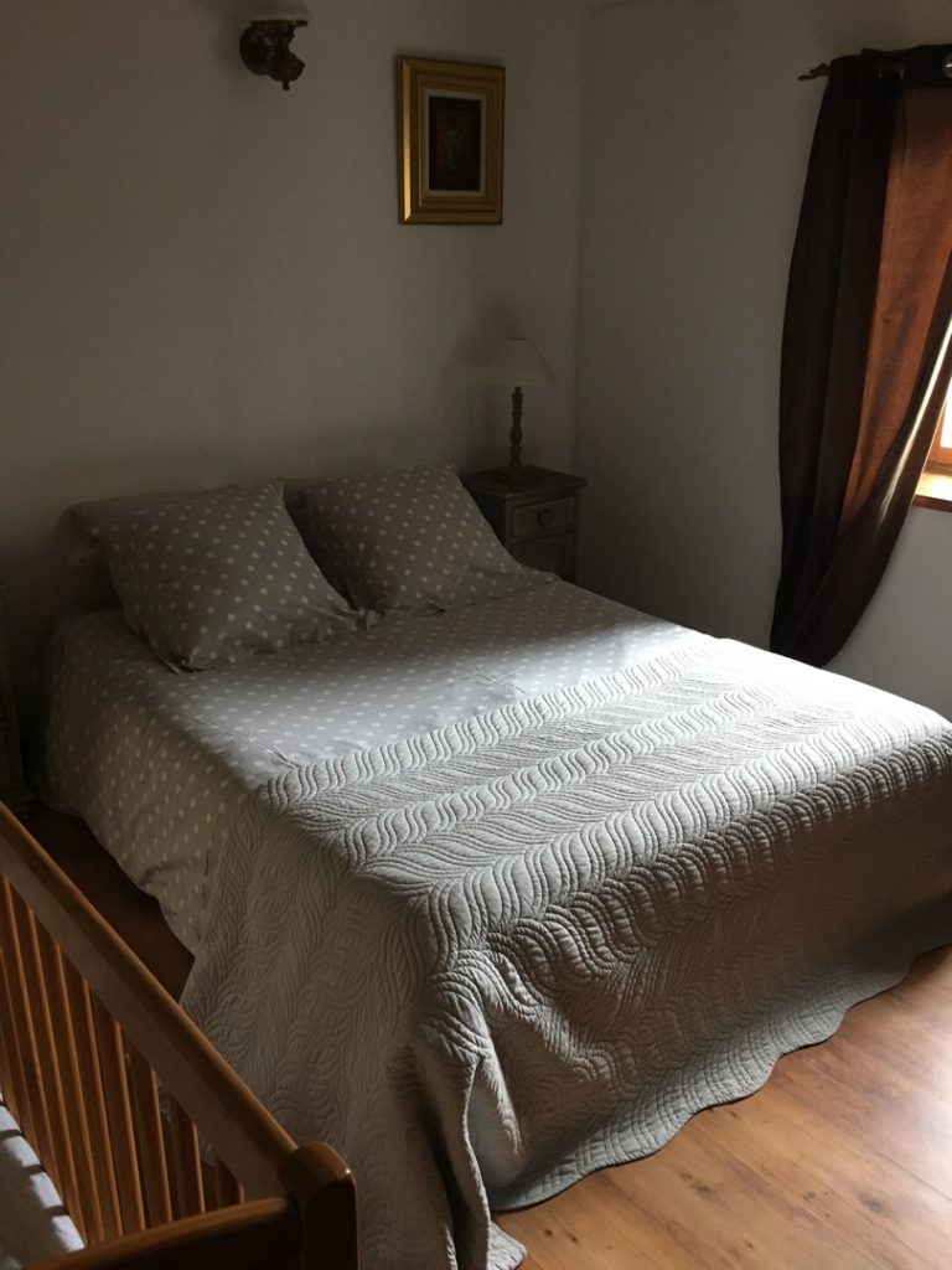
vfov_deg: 61.7
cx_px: 476
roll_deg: -1.1
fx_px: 1063
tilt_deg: -19.1
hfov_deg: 48.2
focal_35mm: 29
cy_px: 635
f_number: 2.2
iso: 160
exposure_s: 1/33
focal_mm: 4.15
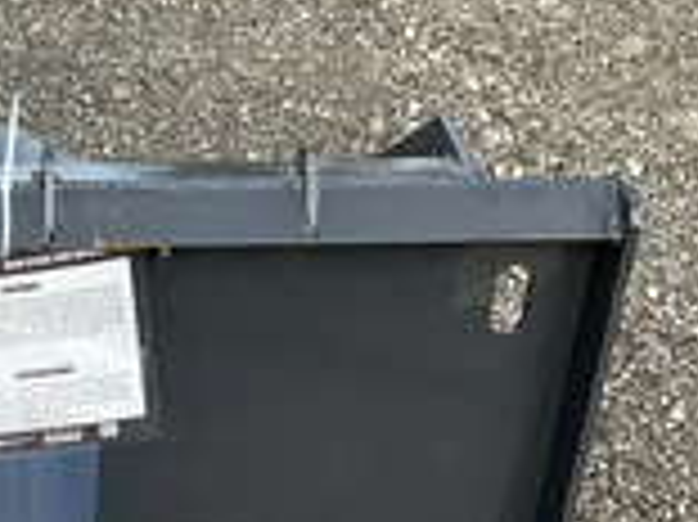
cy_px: 360
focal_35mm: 75
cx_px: -77
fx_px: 1511
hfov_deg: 24.2
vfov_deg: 19.5
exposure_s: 1/251
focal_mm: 3
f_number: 1.8
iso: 25
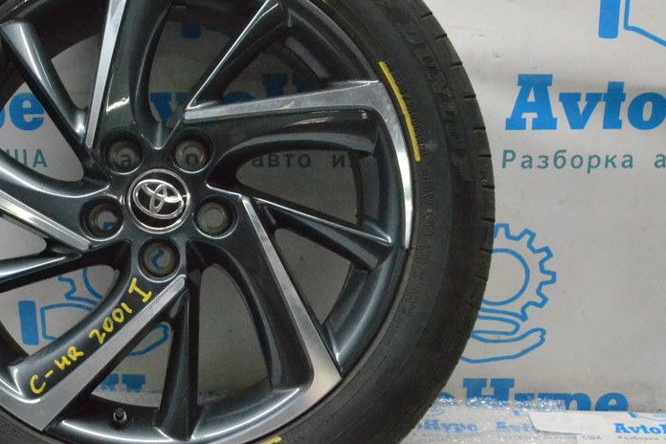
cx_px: 220
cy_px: 188
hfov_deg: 37.1
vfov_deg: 25.5
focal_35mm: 53
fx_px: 980
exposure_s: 1/100
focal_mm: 24
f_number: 11
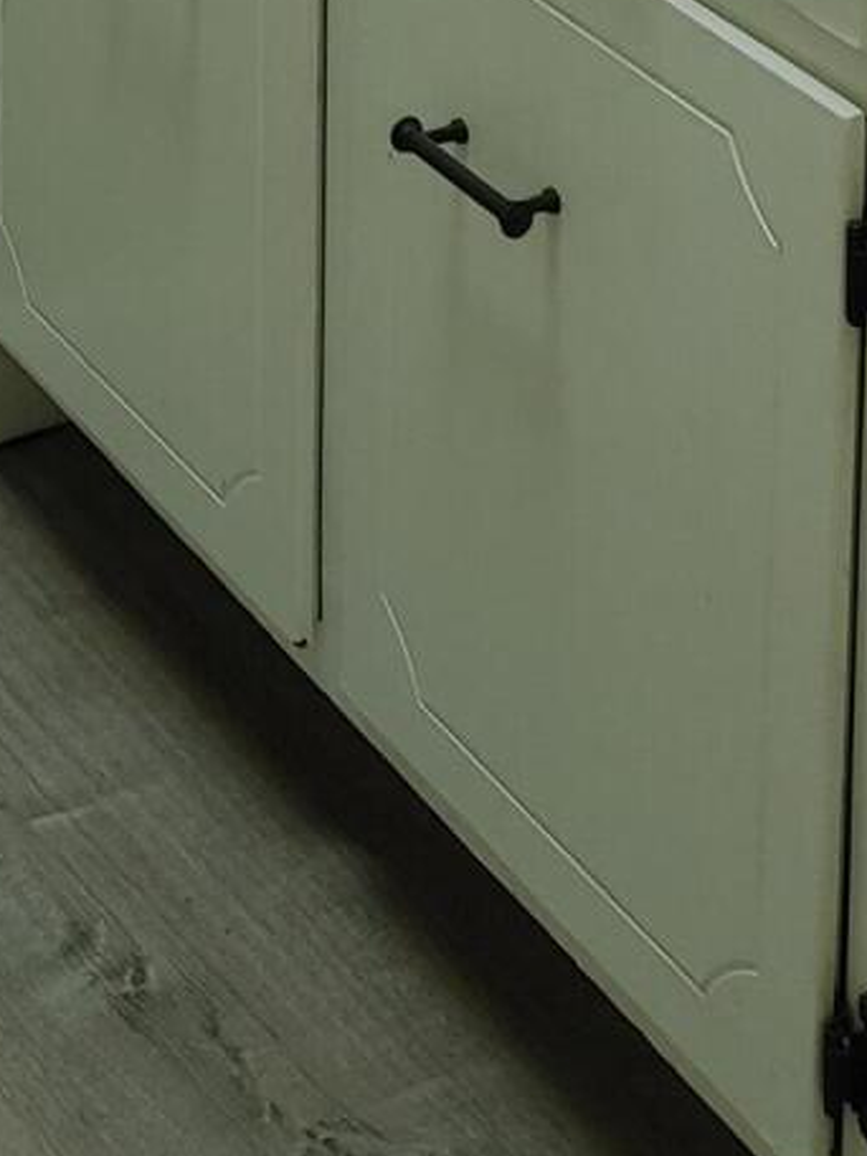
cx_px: -3
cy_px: -1194
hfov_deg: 12.8
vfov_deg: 14.3
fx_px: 3807
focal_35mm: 114
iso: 150
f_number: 1.8
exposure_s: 1/60
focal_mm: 5.58
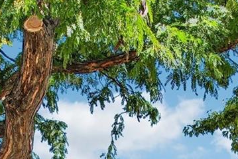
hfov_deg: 20.8
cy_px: 338
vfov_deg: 12.1
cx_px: 129
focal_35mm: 98
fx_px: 648
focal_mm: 8.4
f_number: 2.8
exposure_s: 1/800
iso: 100
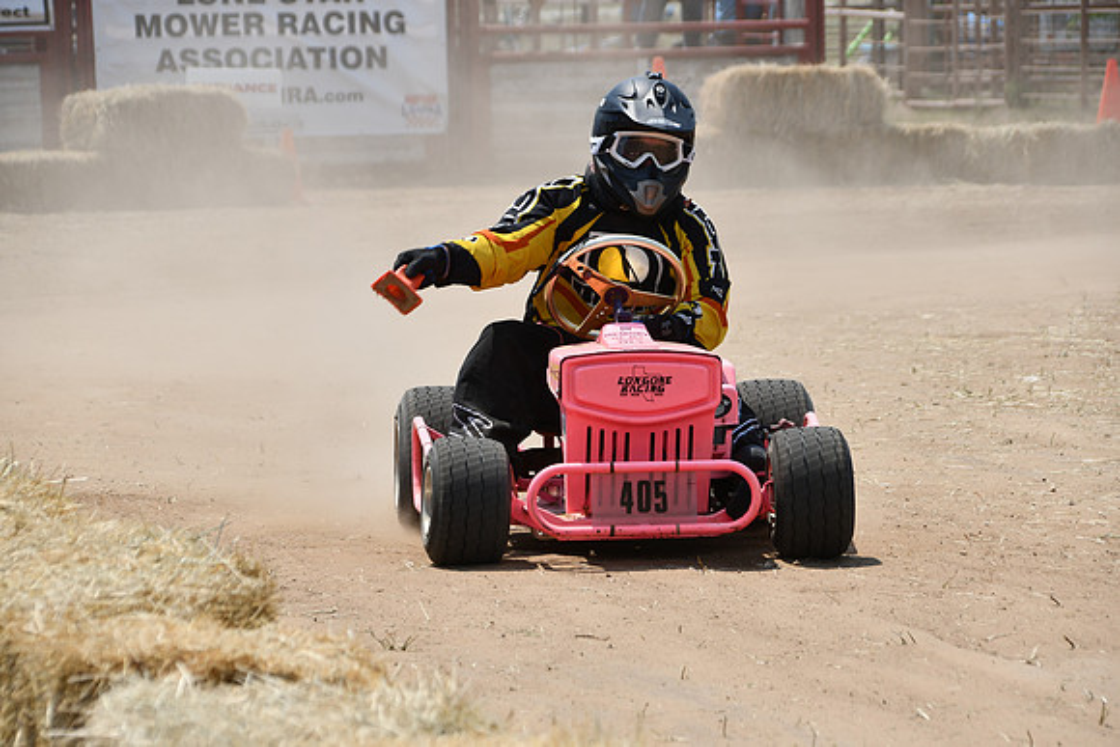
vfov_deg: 5.2
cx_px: 560
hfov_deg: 7.9
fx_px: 8153
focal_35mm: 262
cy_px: 374
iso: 125
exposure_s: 1/500
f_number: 8
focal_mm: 175
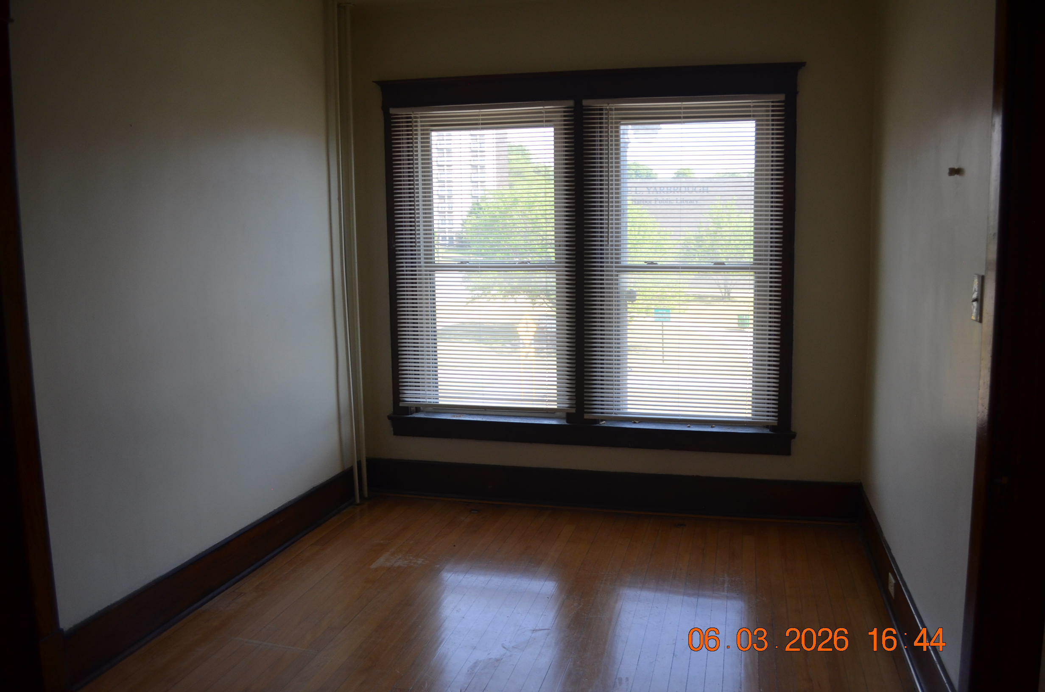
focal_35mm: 27
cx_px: 522
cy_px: 346
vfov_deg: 47.7
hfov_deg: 67.5
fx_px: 782
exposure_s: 1/80
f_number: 4.5
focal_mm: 18
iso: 400
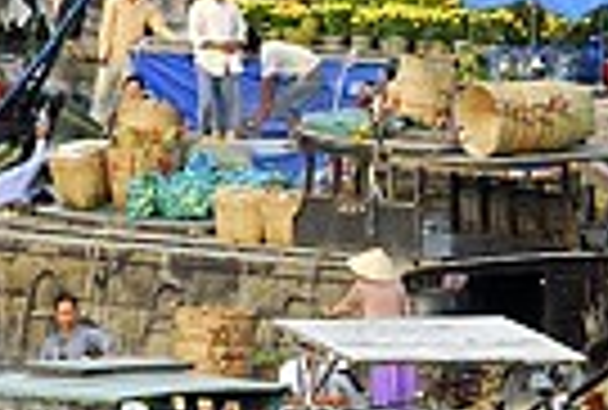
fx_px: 22521
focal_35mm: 1329
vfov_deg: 1.0
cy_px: 464
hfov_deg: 1.5
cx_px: 716
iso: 320
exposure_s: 1/100
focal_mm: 160
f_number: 11
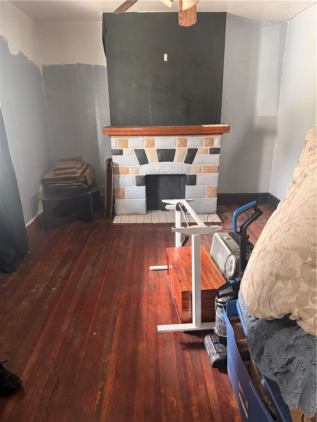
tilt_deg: -19.9
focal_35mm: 24
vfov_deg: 71.6
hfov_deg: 56.8
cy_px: 211
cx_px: 158
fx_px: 293
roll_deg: +1.1
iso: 800
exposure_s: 1/50
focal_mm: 6.76
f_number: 1.78
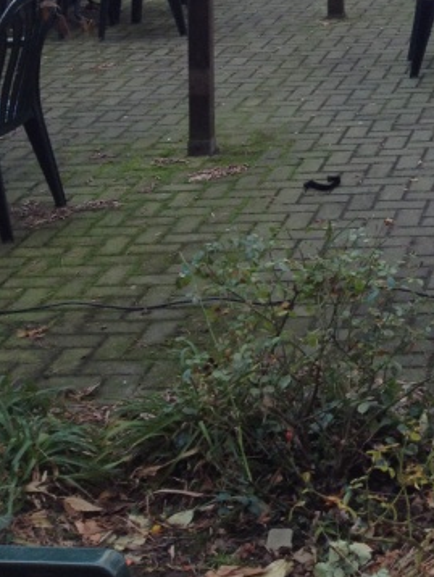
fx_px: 1670
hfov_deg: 14.0
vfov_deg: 18.3
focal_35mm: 100
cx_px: 616
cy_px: -168
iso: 80
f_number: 2.4
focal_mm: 4.28
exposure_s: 1/155
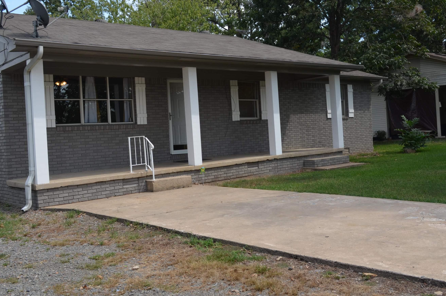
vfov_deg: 31.7
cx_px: 245
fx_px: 519
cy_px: 129
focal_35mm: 42
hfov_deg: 46.4
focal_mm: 24
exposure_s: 1/250
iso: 200
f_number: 8
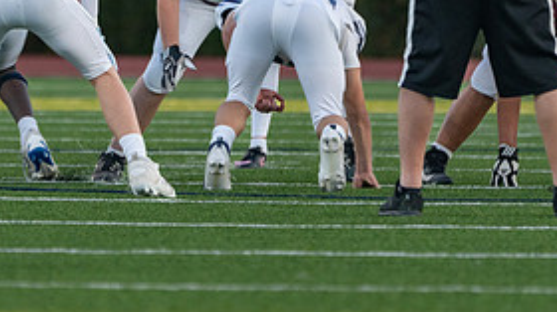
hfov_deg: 2.3
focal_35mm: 939
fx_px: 13858
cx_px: 175
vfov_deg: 1.3
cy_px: 26
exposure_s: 1/1250
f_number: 5.6
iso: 1600
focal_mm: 400
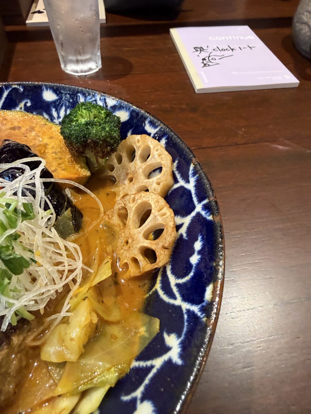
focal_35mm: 24
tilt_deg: -46.5
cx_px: 156
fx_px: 287
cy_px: 207
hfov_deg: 56.8
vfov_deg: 71.6
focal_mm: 2.22
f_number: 2.2
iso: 400
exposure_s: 1/50
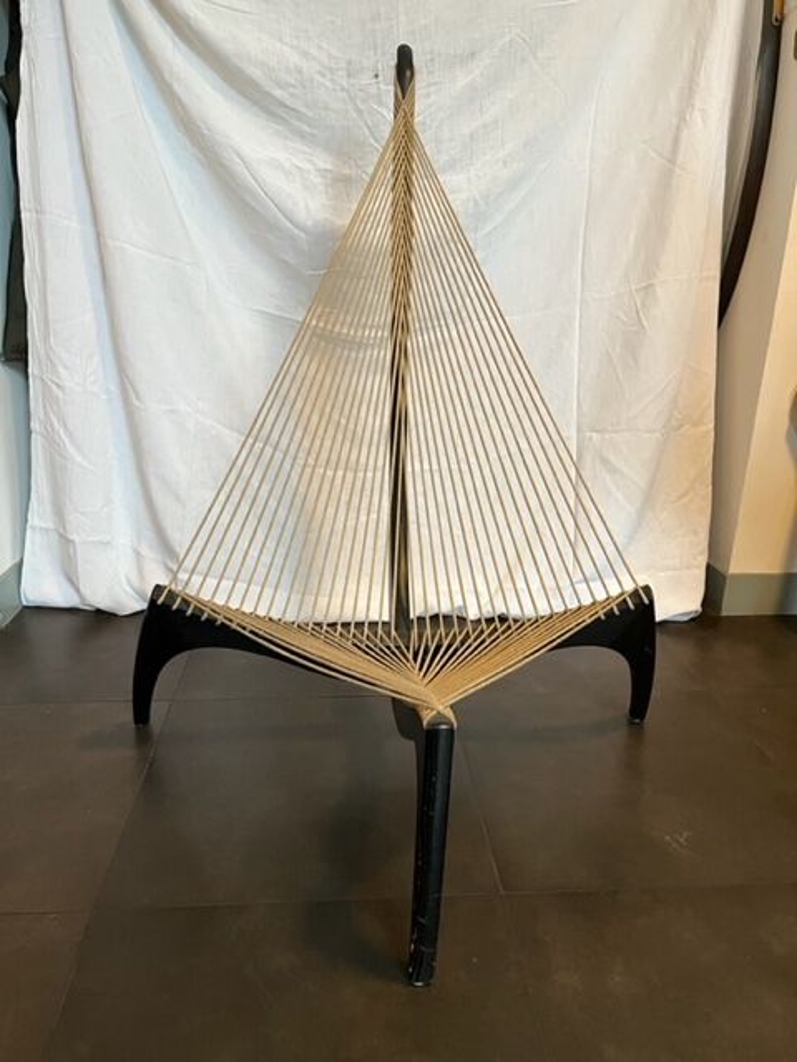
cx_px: 398
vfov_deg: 67.3
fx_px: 798
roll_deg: -0.4
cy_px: 531
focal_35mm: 26
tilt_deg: -18.4
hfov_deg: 53.1
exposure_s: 1/50
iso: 400
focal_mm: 5.1
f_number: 1.6
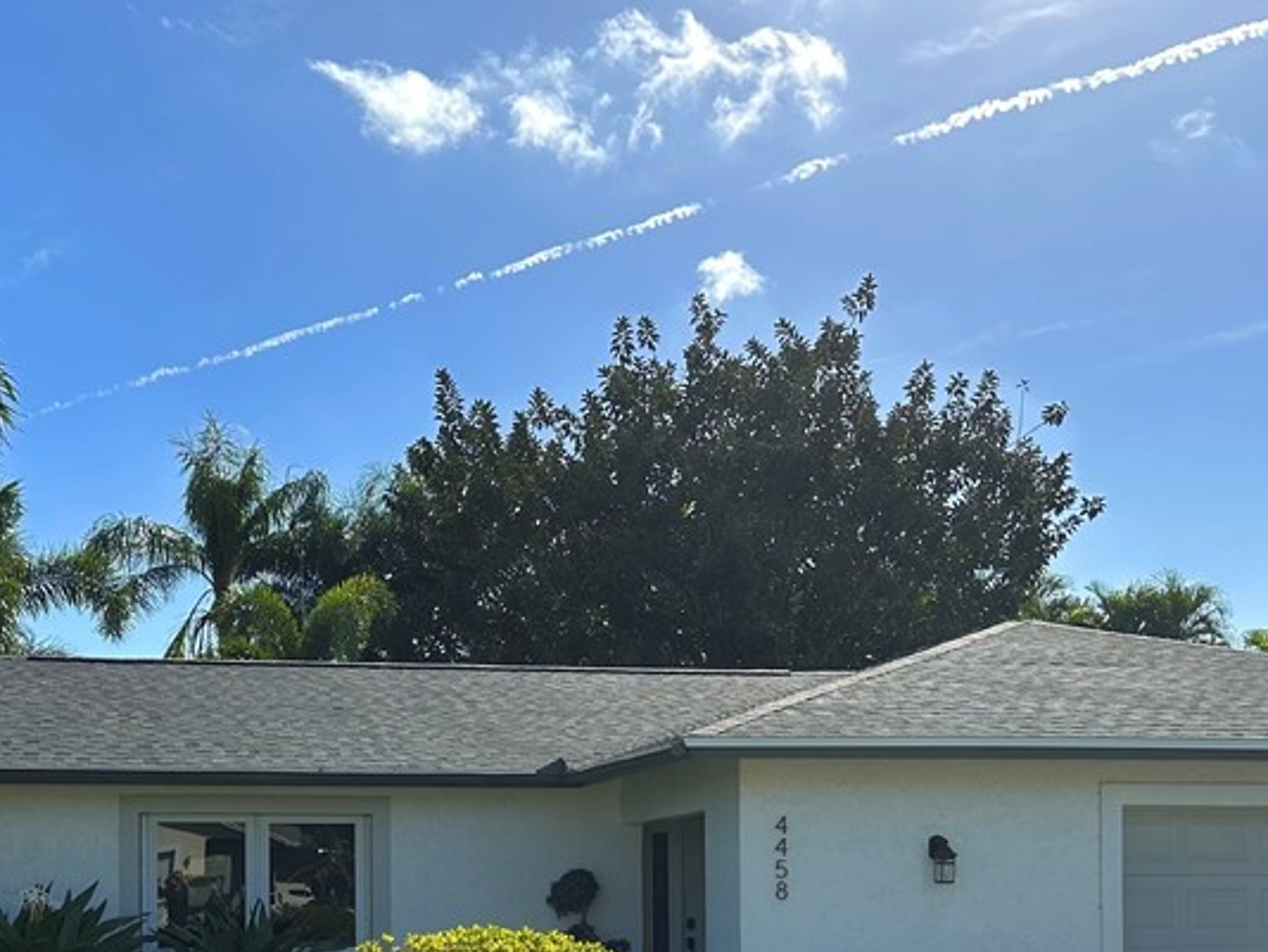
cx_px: 465
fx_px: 1686
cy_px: 852
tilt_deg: +0.7
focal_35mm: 46
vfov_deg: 30.2
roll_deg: +0.2
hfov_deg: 40.9
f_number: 1.78
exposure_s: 1/5848
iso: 80
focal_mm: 6.86
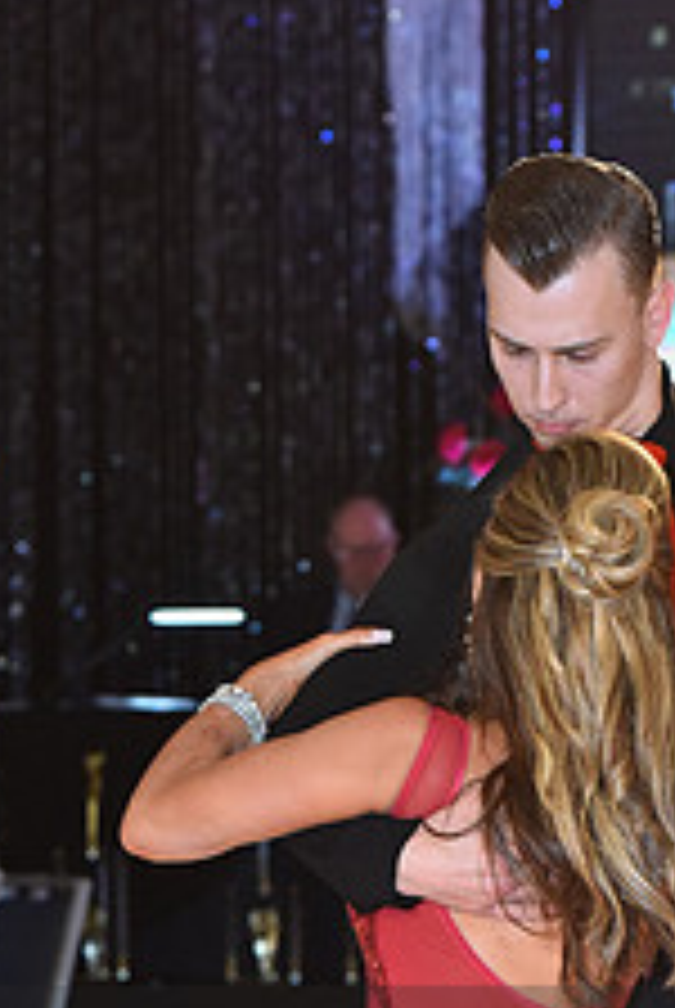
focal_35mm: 212
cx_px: 592
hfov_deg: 6.5
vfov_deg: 9.6
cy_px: 1138
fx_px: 5944
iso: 2000
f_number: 5
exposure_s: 1/250
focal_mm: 82
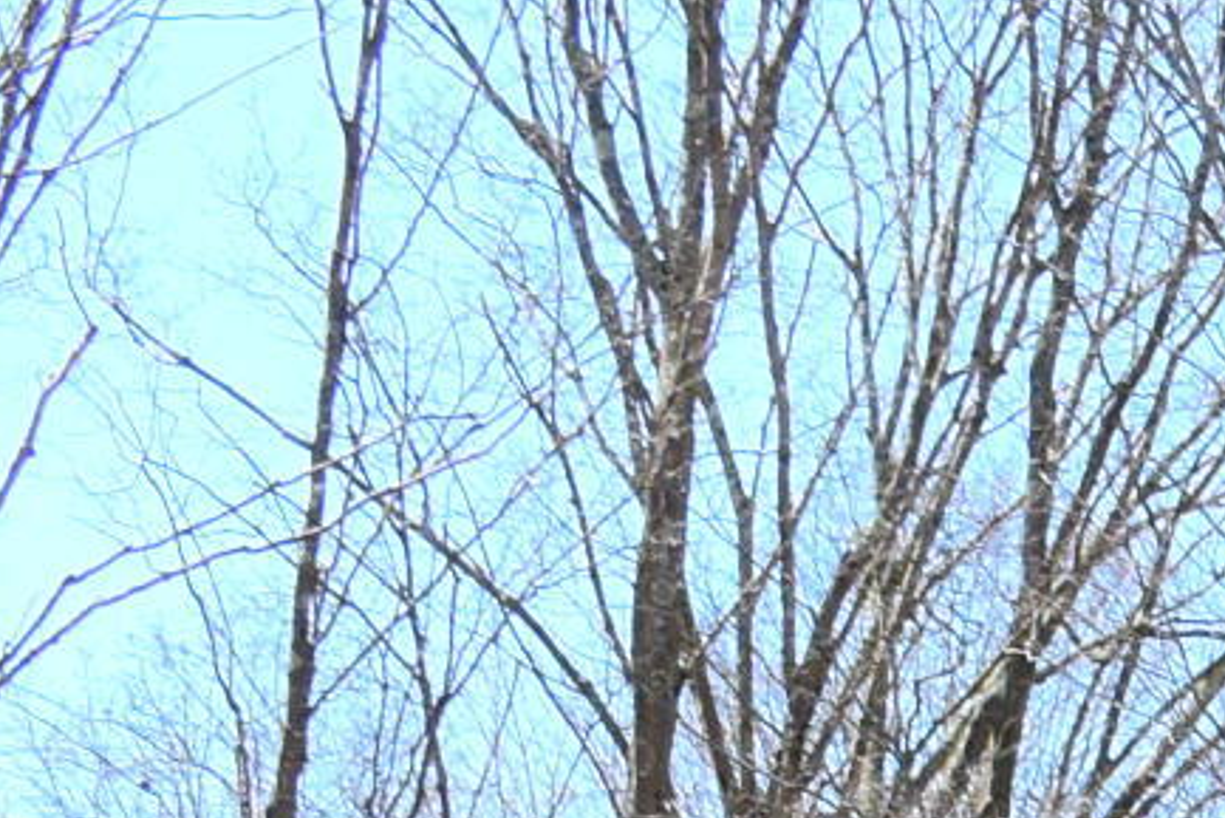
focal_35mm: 280
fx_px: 9546
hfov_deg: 6.7
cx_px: 3698
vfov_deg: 4.6
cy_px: 2737
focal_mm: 27
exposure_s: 1/320
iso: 200
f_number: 9
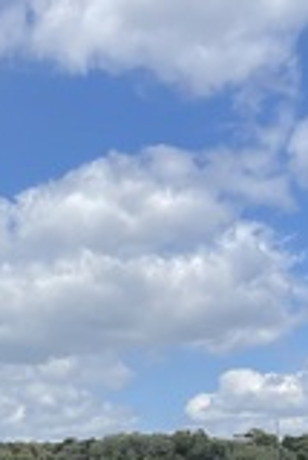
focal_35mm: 104
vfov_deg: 18.7
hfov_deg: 13.2
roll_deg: +0.3
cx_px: 164
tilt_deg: +0.1
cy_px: 529
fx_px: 1332
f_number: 1.6
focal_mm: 5.1
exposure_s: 1/3922
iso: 32
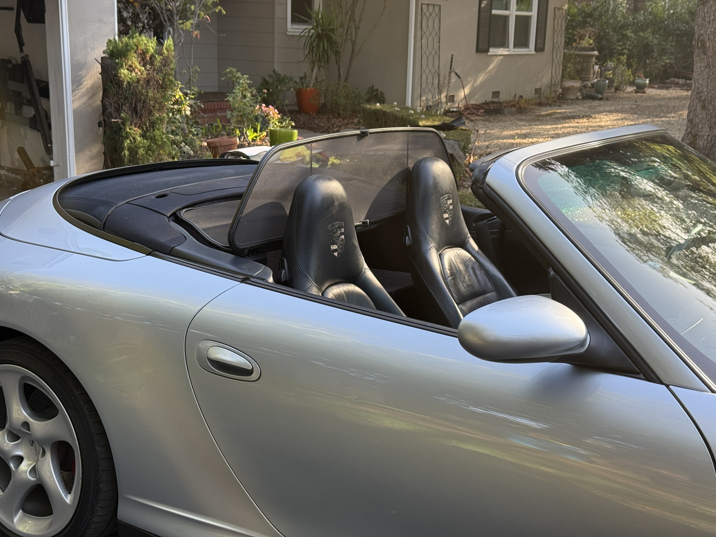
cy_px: 268
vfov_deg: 30.3
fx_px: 993
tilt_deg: -14.0
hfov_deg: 39.7
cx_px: 358
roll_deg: -1.2
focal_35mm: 48
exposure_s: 1/249
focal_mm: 6.76
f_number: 1.78
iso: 64
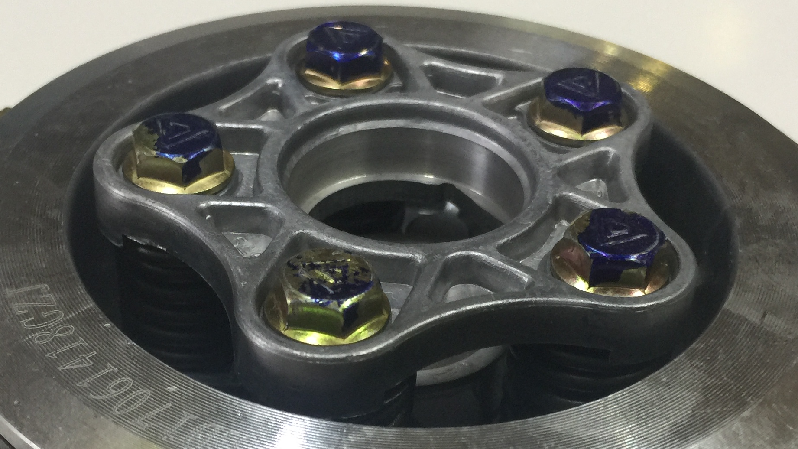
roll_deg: -3.3
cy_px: 377
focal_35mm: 56
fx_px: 1185
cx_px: 402
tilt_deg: -42.8
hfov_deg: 37.2
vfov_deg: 21.1
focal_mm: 4.15
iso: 64
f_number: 2.2
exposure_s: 1/17
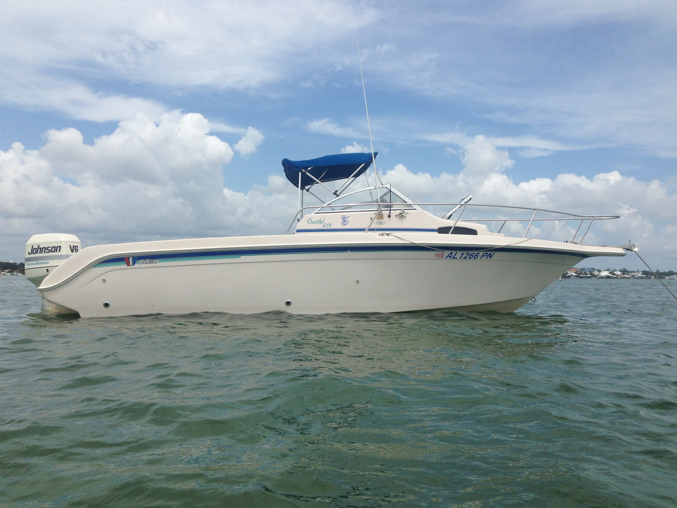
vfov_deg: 41.8
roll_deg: -1.2
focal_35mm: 34
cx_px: 337
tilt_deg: +1.1
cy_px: 253
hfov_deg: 54.0
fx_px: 665
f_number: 2.4
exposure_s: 1/2710
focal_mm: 4.12
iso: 50
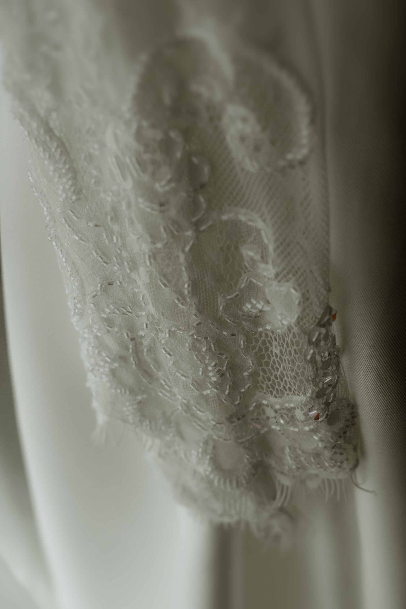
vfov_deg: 29.2
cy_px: 365
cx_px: 252
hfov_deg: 19.7
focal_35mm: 69
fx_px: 1167
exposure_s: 1/2000
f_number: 3.5
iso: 1250
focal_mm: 35
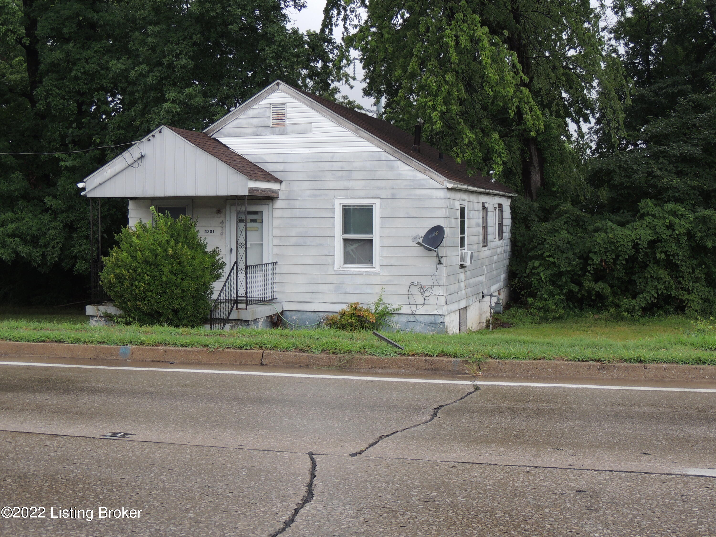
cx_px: 358
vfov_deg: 30.9
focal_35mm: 47
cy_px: 268
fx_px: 972
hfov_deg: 40.4
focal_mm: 8.3
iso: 125
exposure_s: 1/50
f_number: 3.5
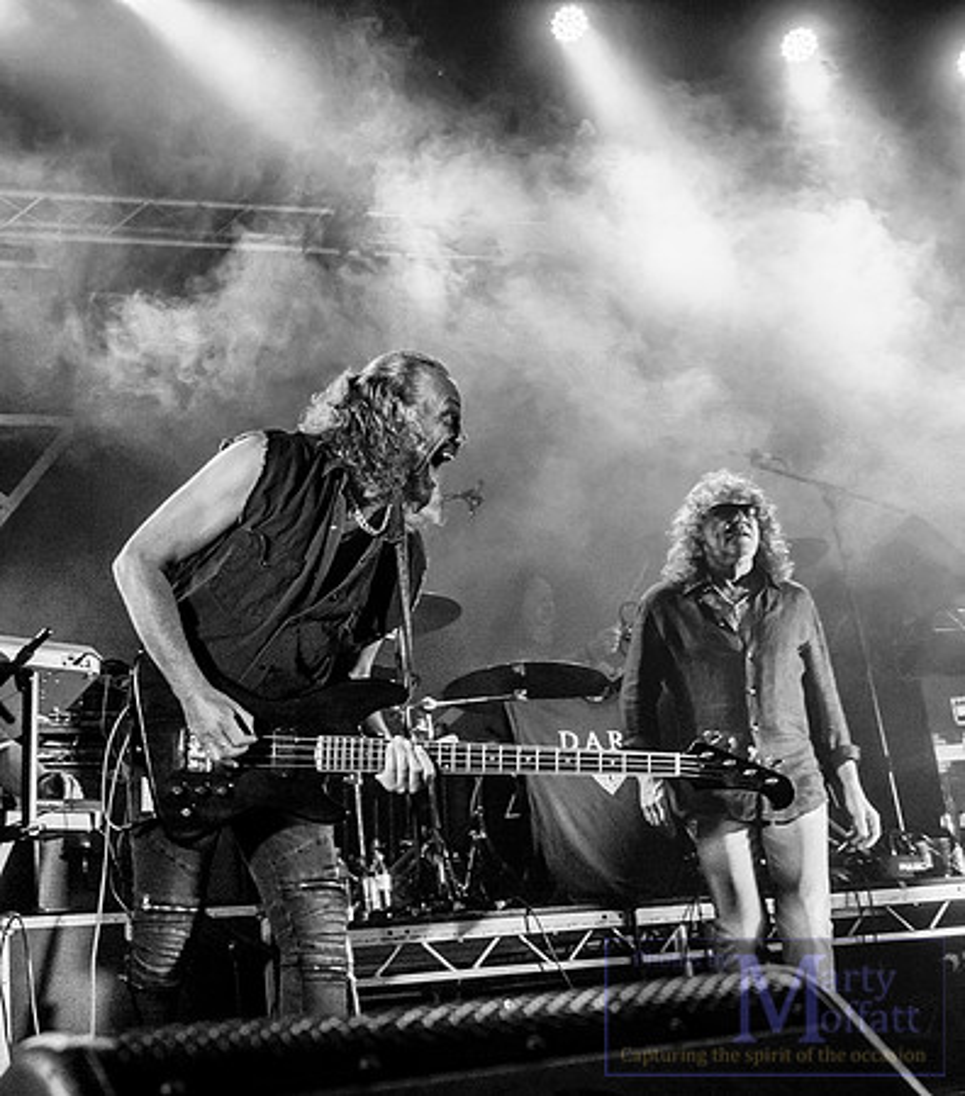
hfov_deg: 36.8
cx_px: 335
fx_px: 1436
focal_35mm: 43
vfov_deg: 41.8
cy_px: 548
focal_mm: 17
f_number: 2.8
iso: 1600
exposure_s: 1/100
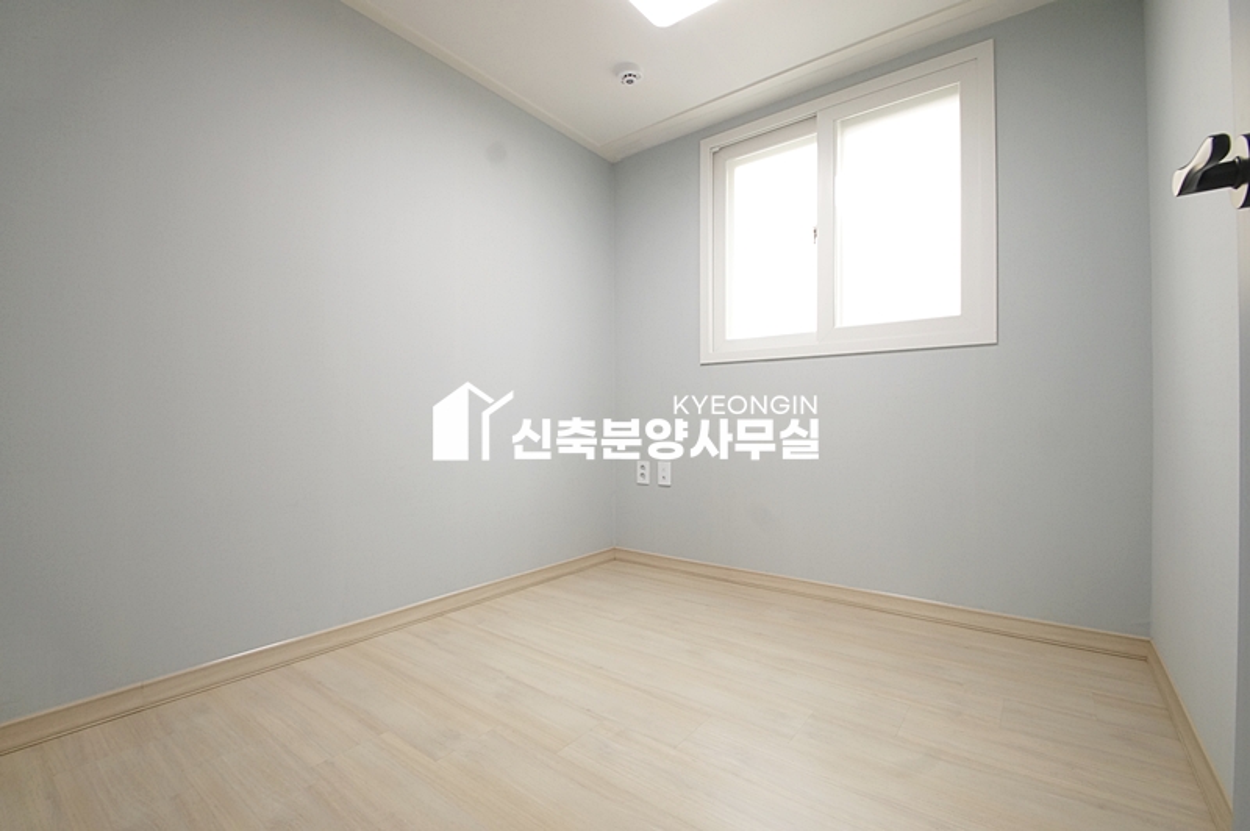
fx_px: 520
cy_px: 416
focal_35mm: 15
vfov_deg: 77.2
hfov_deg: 100.4
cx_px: 625
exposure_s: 1/25
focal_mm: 10
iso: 800
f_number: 9
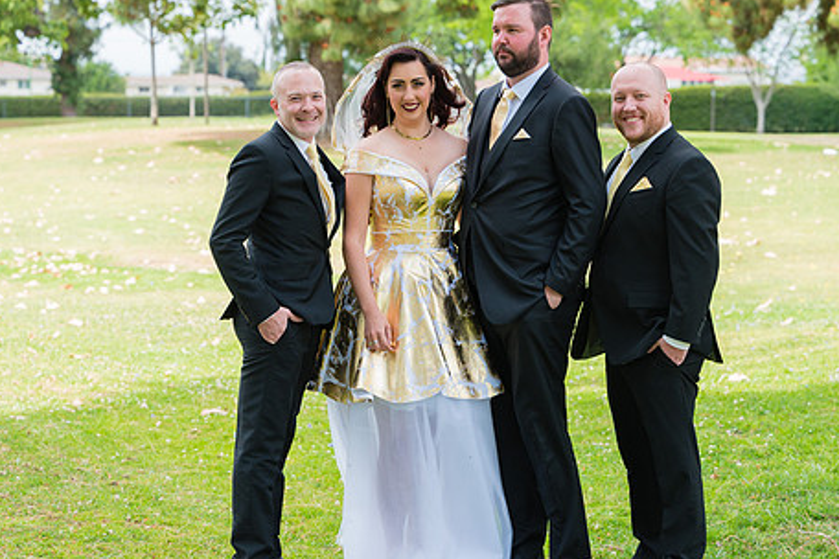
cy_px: 281
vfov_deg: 15.4
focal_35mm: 89
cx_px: 449
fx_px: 2074
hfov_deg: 22.9
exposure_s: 1/1600
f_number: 4
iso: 500
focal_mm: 70
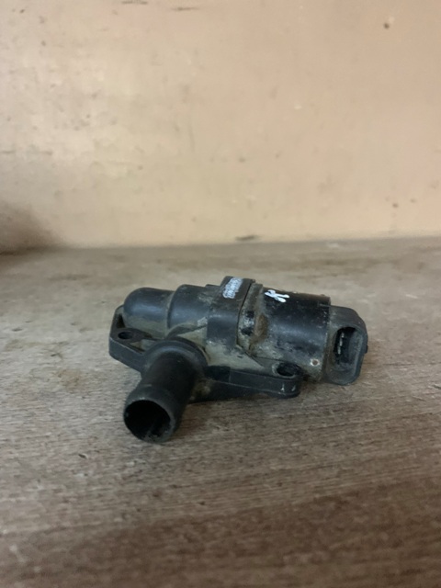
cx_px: 220
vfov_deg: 67.3
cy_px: 294
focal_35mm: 26
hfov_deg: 53.1
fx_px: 442
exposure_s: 1/30
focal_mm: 4.25
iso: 640
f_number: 1.8
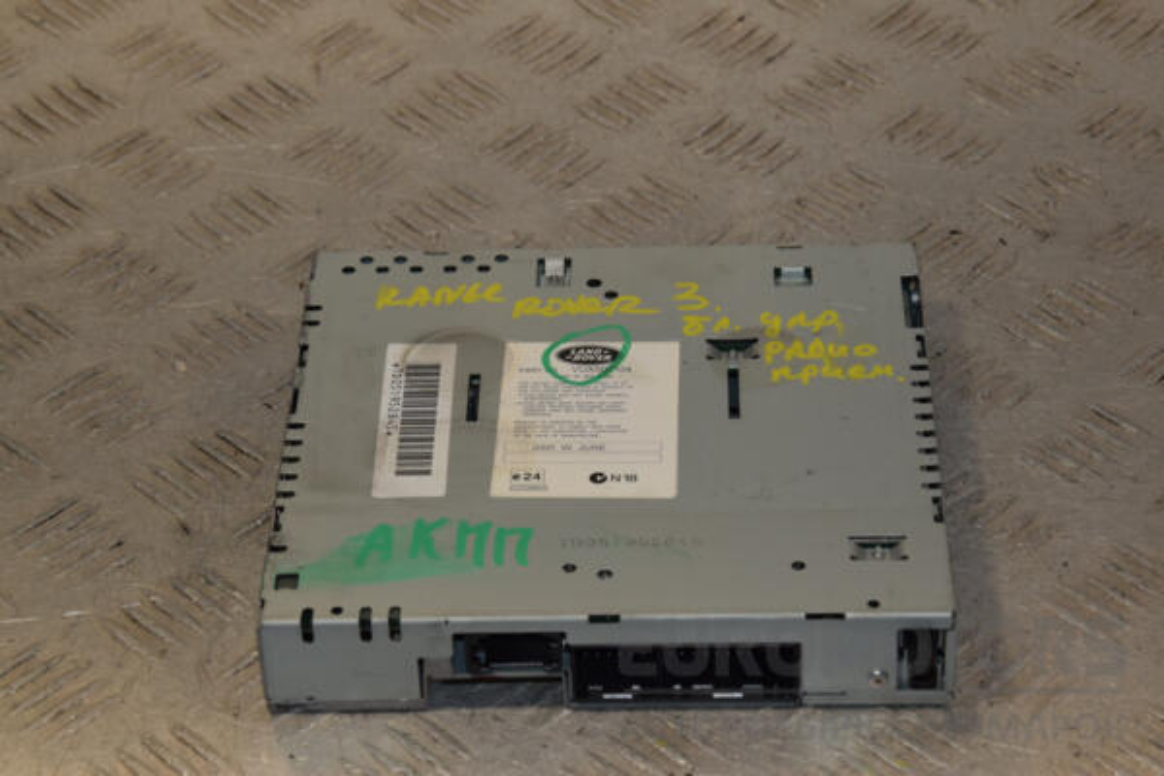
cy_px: 388
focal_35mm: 105
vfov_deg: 13.0
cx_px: 582
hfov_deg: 19.5
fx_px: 3395
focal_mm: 70
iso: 800
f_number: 9
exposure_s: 1/200
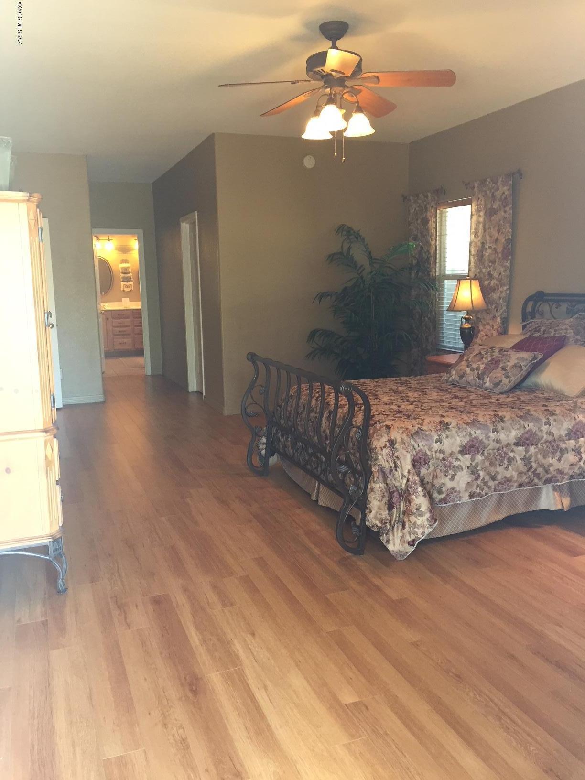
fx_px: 653
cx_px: 292
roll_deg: +0.8
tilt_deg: -8.4
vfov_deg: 61.7
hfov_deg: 48.2
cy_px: 390
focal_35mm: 29
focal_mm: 4.15
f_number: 2.2
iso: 100
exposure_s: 1/30
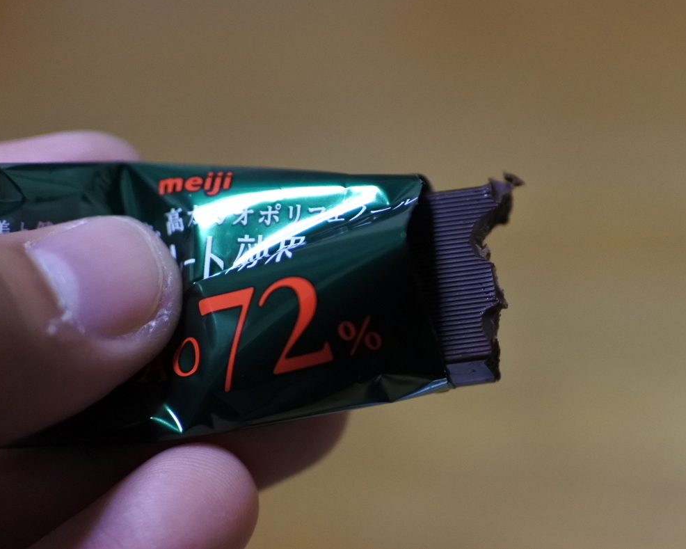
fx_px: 1137
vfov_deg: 27.1
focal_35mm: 56
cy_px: 271
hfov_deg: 33.5
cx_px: 379
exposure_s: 1/125
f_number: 1.8
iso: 1800
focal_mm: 18.5
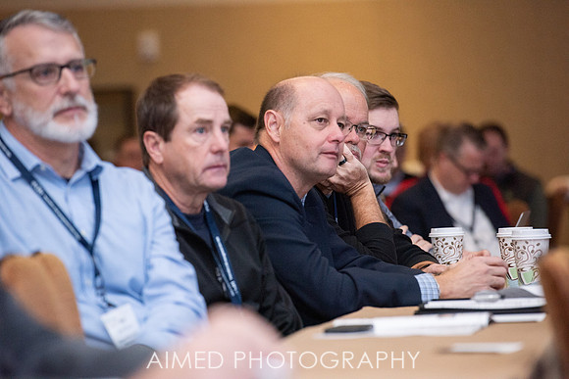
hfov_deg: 10.3
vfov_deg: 6.9
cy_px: 190
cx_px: 284
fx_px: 3162
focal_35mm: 200
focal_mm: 200
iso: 1600
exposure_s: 1/250
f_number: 4.5
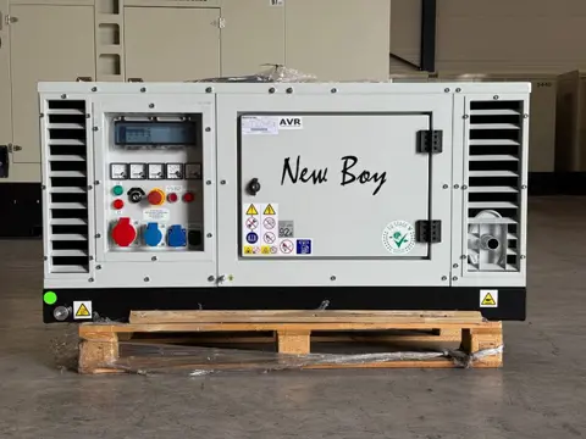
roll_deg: -0.5
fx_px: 813
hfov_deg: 39.7
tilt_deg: -3.5
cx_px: 293
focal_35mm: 48
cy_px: 220
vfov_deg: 30.3
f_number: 1.78
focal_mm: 6.76
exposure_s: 1/100
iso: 50
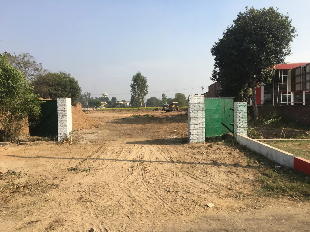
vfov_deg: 48.2
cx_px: 155
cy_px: 116
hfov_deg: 61.7
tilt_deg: -1.3
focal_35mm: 29
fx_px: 260
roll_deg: +1.0
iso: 25
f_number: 2.2
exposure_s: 1/1374
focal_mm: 4.15
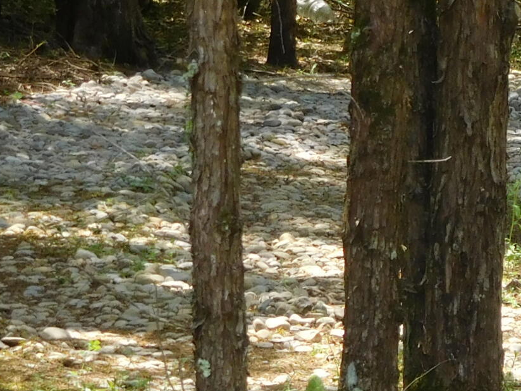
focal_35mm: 364
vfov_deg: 4.1
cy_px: 368
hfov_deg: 5.4
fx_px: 5479
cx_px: 898
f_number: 4.8
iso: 125
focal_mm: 17.8
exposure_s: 1/125
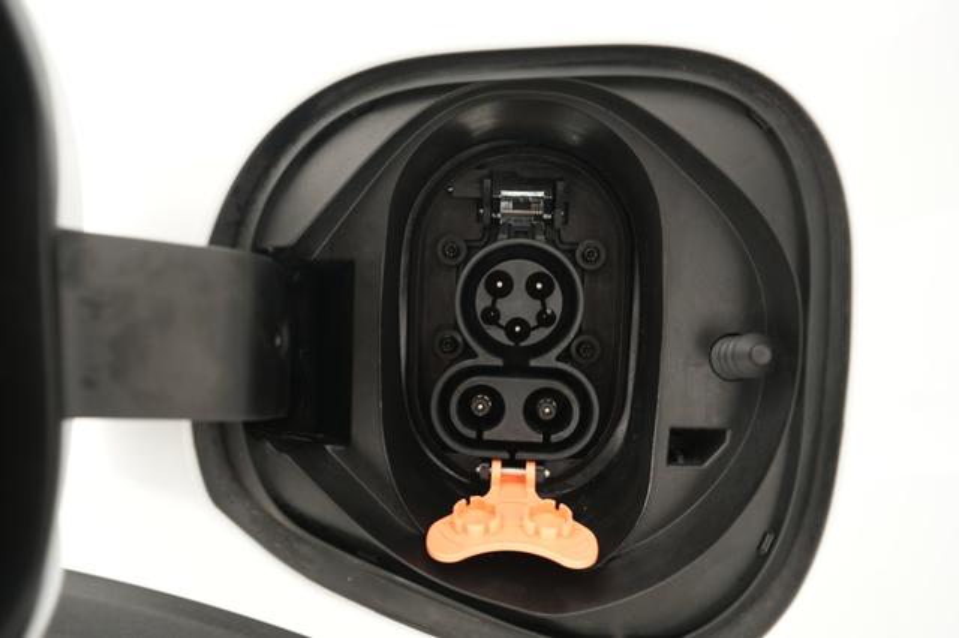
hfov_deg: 71.5
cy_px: 319
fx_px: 666
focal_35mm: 25
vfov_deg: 51.2
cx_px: 480
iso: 1250
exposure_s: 1/13
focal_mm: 25
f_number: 4
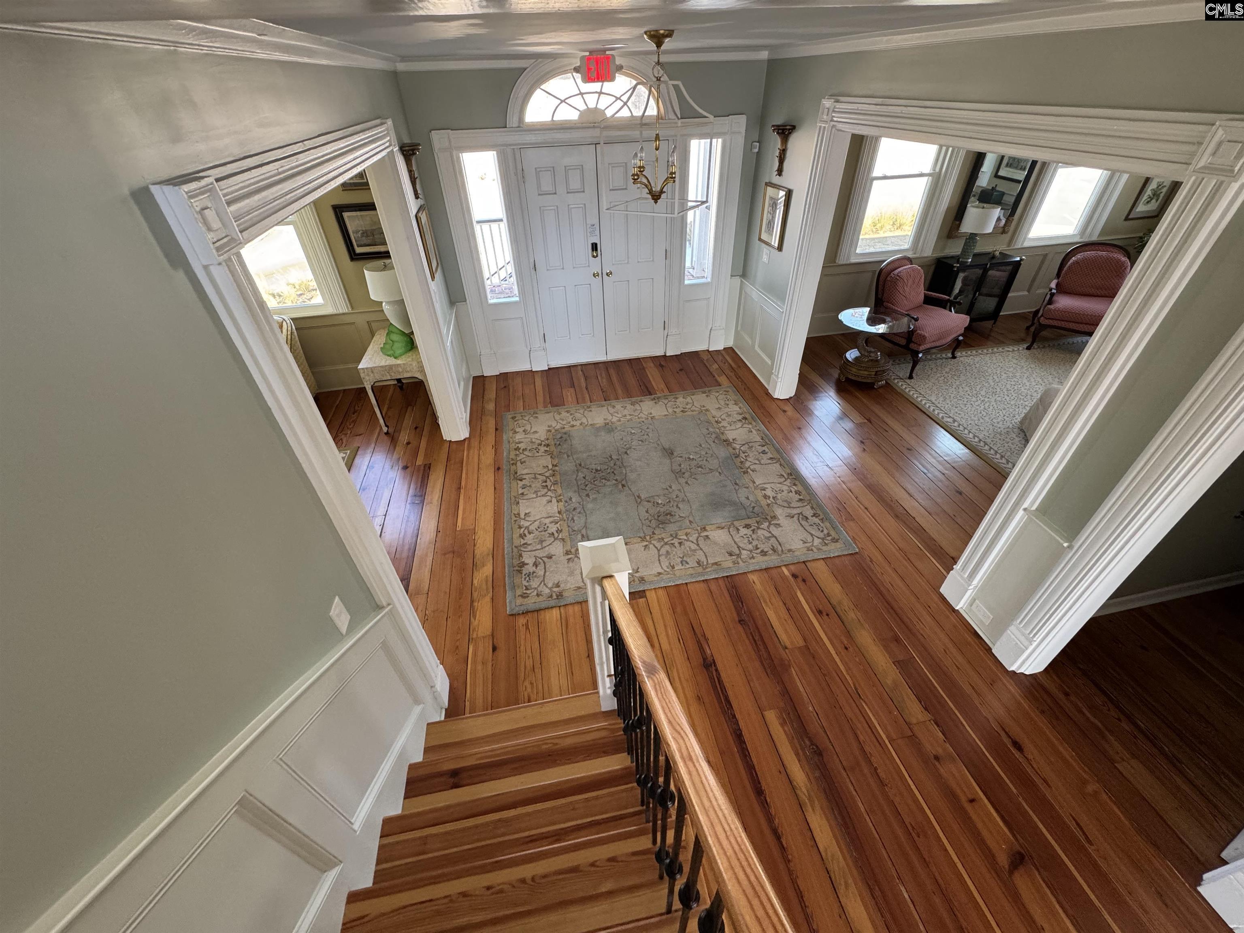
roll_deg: +2.1
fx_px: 503
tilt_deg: -38.6
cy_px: 466
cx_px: 622
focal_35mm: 14
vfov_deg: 85.7
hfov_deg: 102.1
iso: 250
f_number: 2.2
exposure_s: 1/99
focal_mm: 2.22
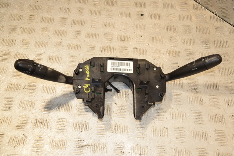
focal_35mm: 42
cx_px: 117
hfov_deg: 46.4
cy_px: 78
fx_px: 273
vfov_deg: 31.9
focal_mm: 28
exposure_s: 1/200
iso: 800
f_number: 9
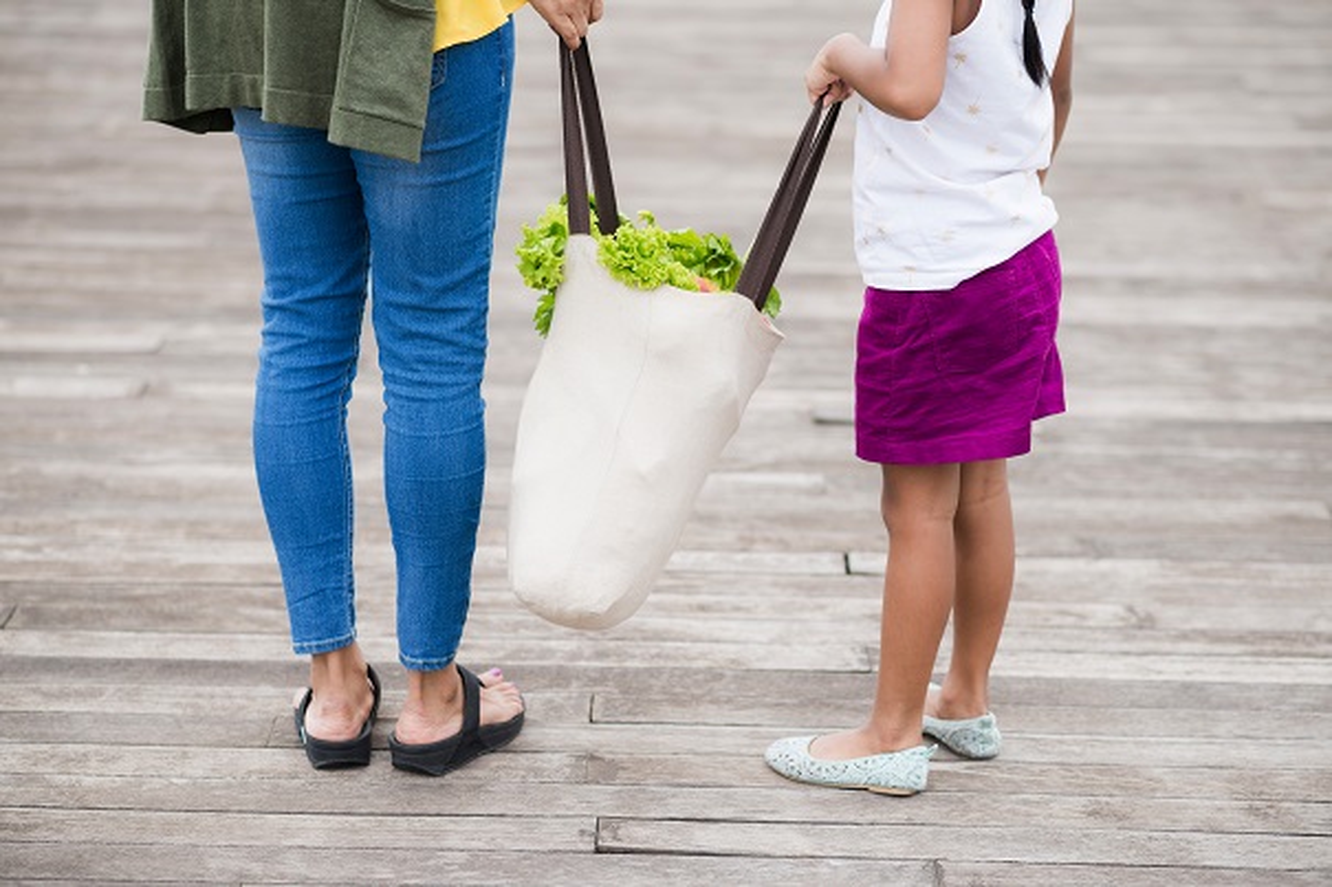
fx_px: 3144
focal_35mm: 85
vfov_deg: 16.1
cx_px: 666
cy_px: 444
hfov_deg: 23.9
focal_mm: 85
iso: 125
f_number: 2.8
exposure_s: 1/400
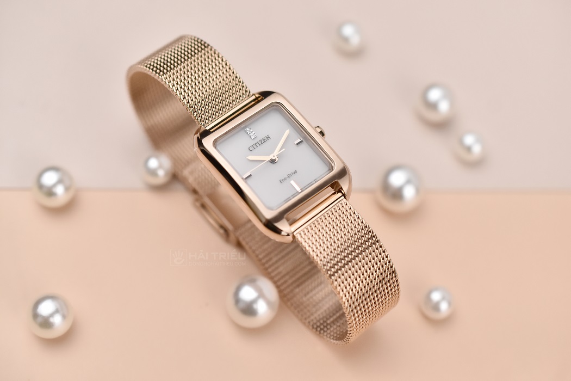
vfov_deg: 22.6
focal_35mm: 60
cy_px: 190
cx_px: 286
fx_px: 952
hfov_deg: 33.4
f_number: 4.5
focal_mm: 40
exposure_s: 1/4000
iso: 800
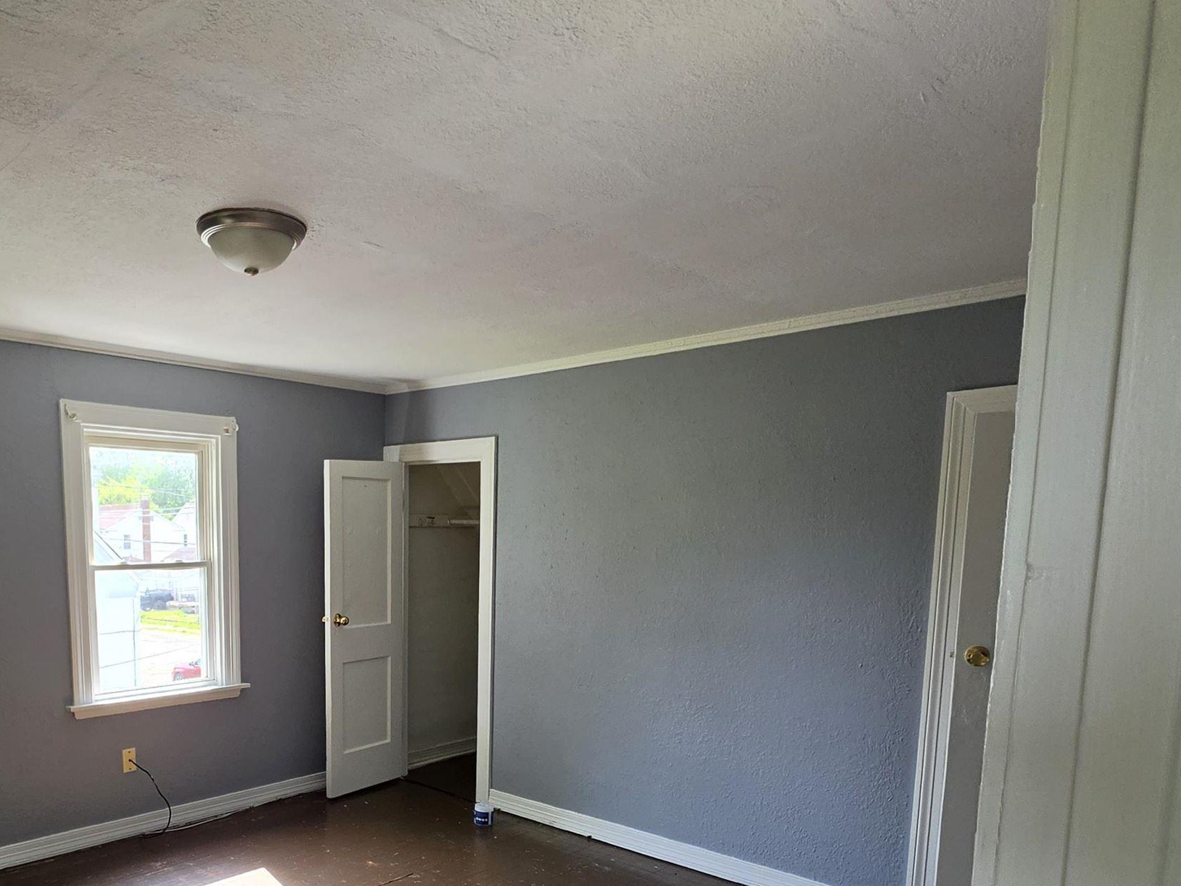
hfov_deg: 68.2
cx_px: 337
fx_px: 819
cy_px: 641
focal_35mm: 24
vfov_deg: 54.7
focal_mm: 2.2
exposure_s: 1/359
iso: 160
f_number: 1.9
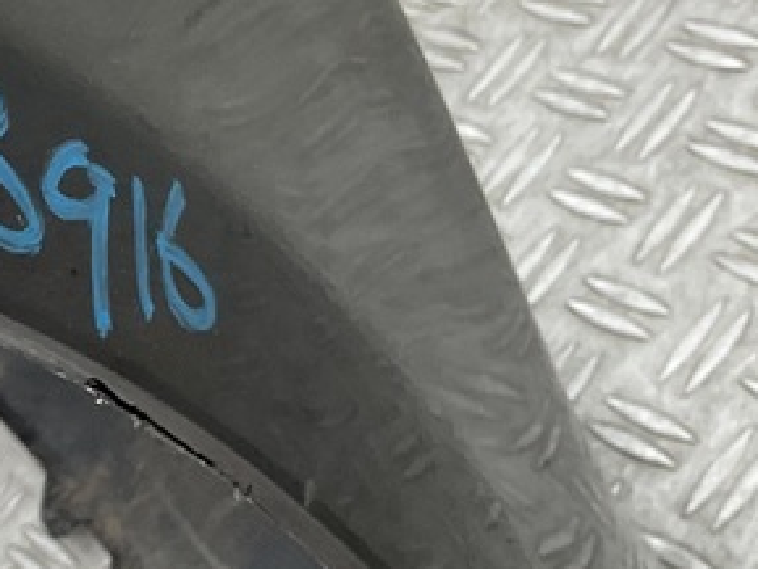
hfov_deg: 17.3
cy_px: -37
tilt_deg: -26.9
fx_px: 2213
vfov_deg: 14.4
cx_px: -417
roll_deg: +43.3
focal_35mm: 101
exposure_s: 1/120
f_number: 1.8
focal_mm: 3
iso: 40
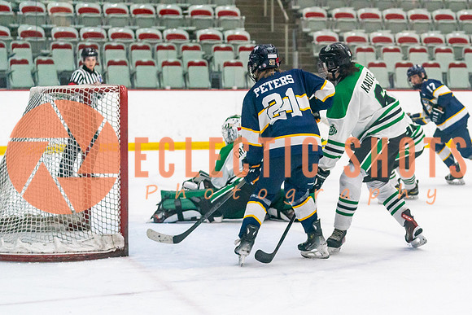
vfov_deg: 12.0
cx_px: 386
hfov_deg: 17.7
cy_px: 177
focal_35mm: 114
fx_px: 1501
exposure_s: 1/1600
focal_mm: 70
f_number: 2.8
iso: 4000
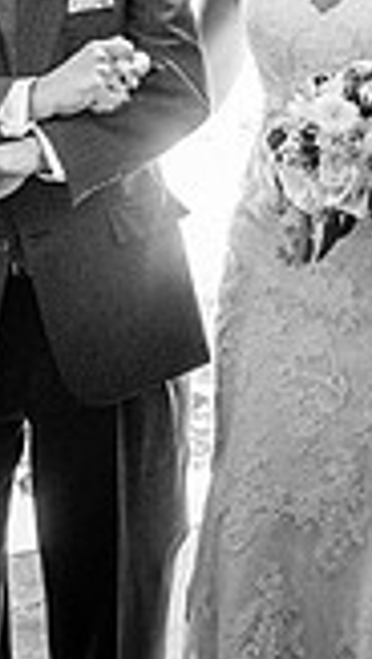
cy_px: 197
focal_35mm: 166
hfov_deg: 7.3
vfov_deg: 12.9
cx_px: 9
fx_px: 2903
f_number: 4
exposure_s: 1/100
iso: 2000
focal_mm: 35
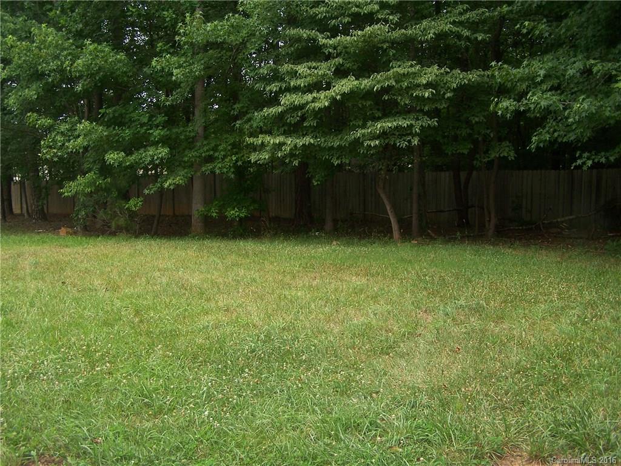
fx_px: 682
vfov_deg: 37.7
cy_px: 233
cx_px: 310
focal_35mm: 38
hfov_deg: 49.0
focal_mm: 6.3
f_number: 2.8
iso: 80
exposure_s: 1/250
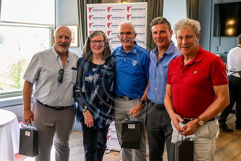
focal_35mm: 41
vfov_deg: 32.6
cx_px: 111
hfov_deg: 47.3
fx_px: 275
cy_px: 66
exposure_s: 1/640
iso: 5000
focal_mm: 34.5
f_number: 4.5
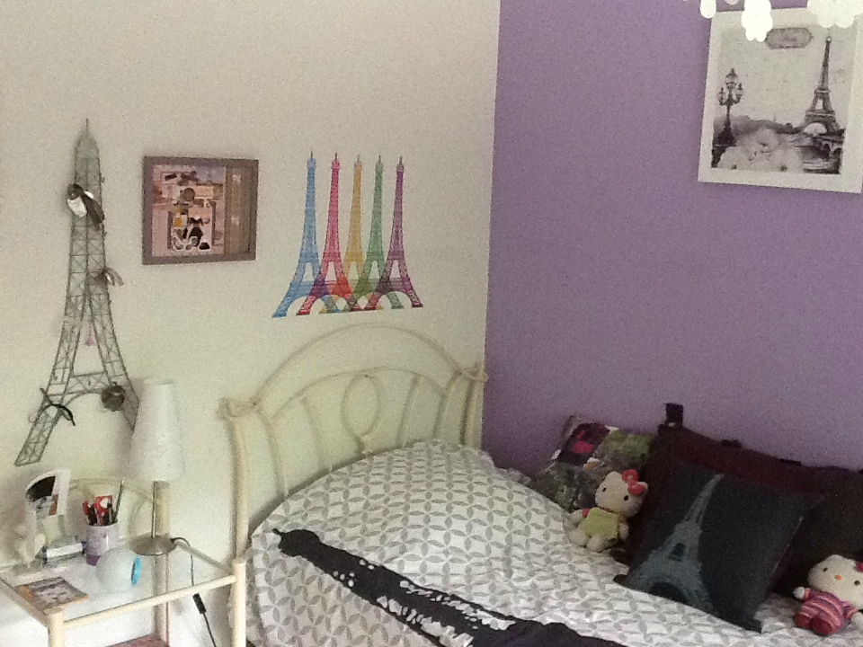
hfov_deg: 42.9
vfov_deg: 32.9
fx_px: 1097
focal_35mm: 44
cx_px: 432
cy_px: 324
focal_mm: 2.03
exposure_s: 1/30
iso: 250
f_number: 2.4
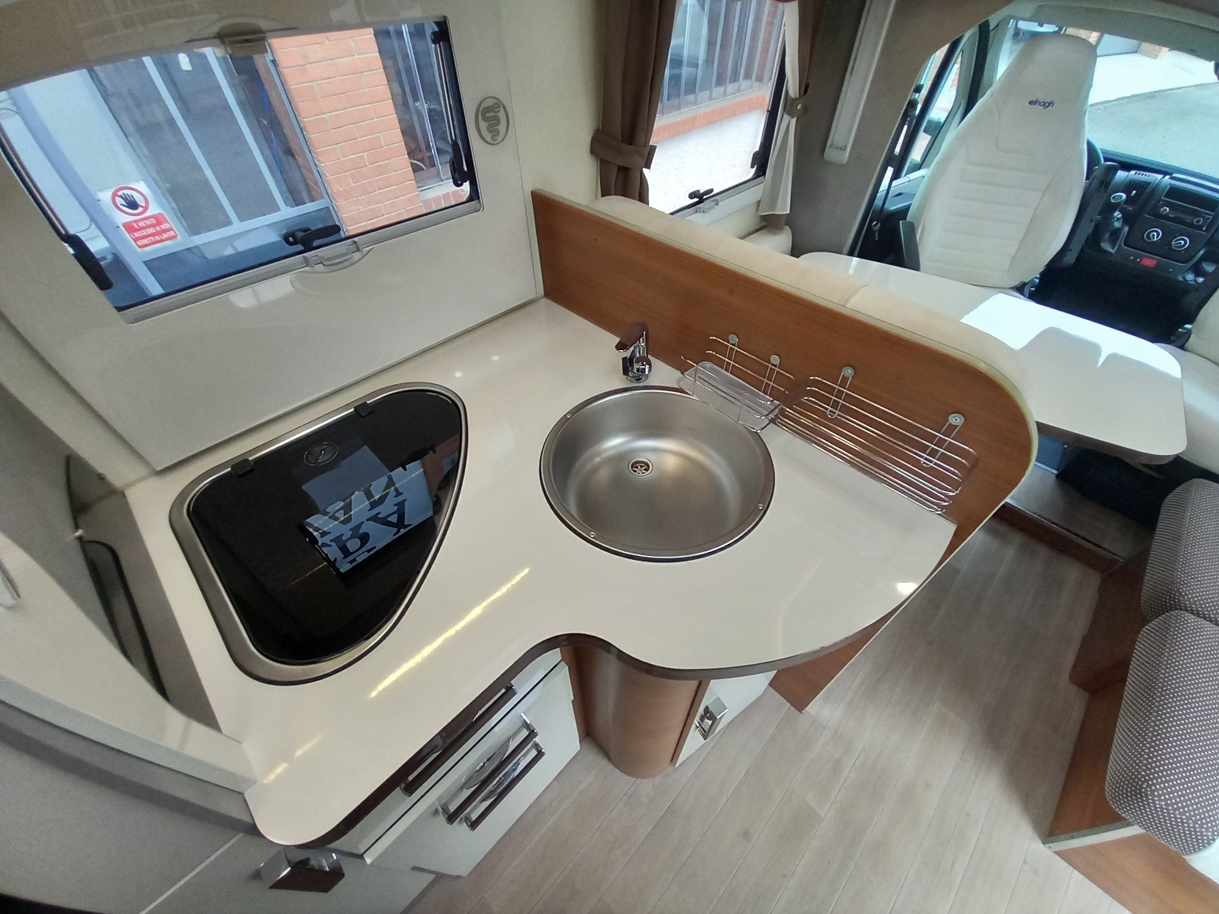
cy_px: 457
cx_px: 610
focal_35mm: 13
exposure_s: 1/50
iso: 125
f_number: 2.2
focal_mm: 1.13
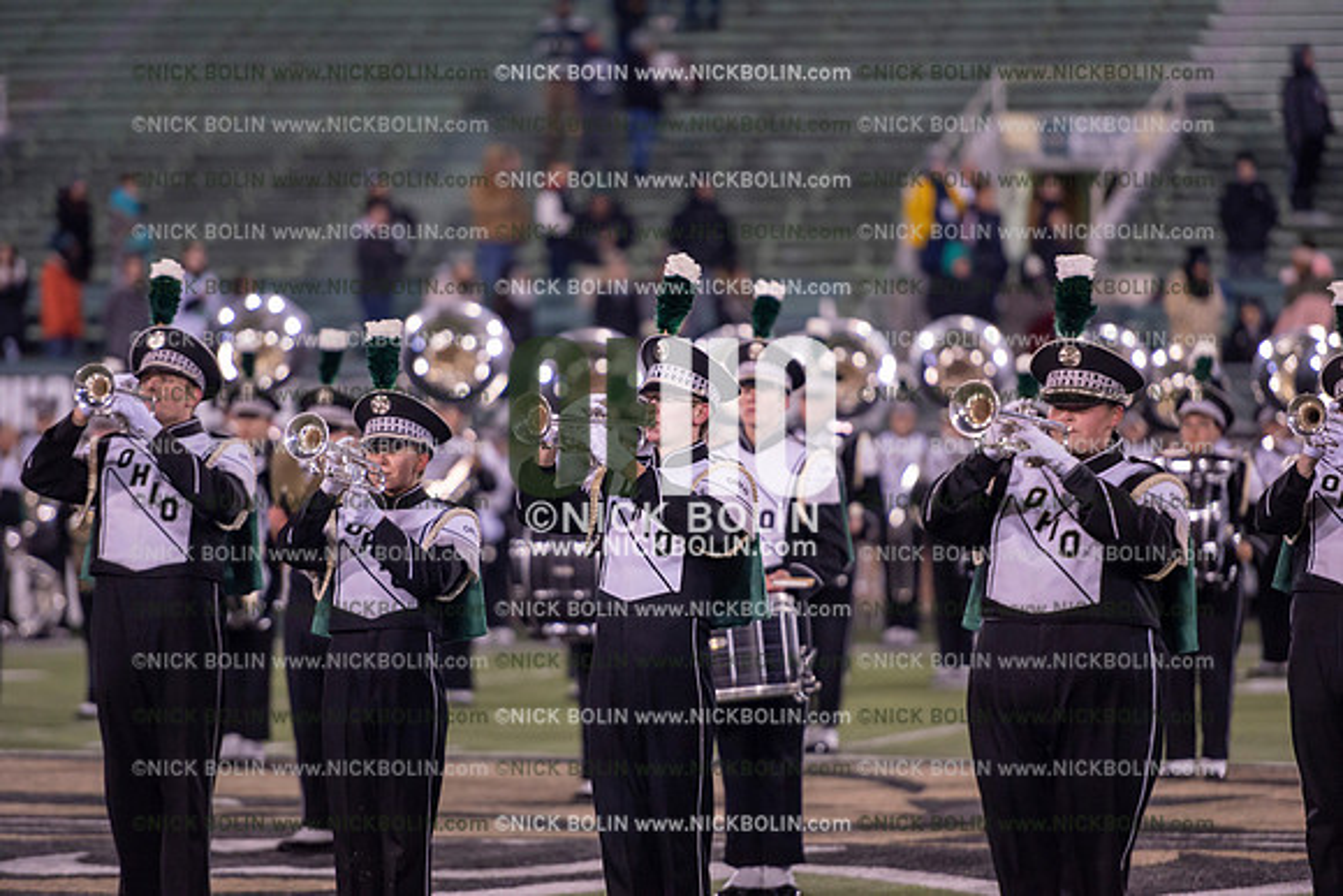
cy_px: 448
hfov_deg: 10.3
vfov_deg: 6.9
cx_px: 672
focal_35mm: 200
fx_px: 7463
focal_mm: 200
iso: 2500
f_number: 2.8
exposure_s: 1/1250
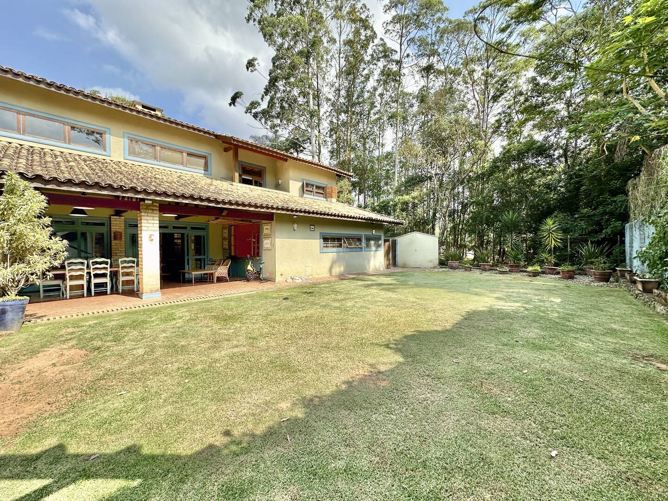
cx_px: 334
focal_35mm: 14
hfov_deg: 102.1
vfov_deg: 85.7
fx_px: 270
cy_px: 250
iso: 40
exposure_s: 1/1033
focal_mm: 2.22
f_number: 2.2
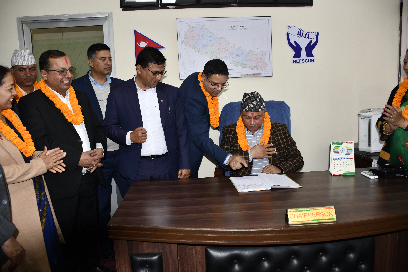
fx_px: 306
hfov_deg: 67.4
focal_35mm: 27
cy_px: 136
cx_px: 204
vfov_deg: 47.9
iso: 320
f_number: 4
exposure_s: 1/60
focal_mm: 18
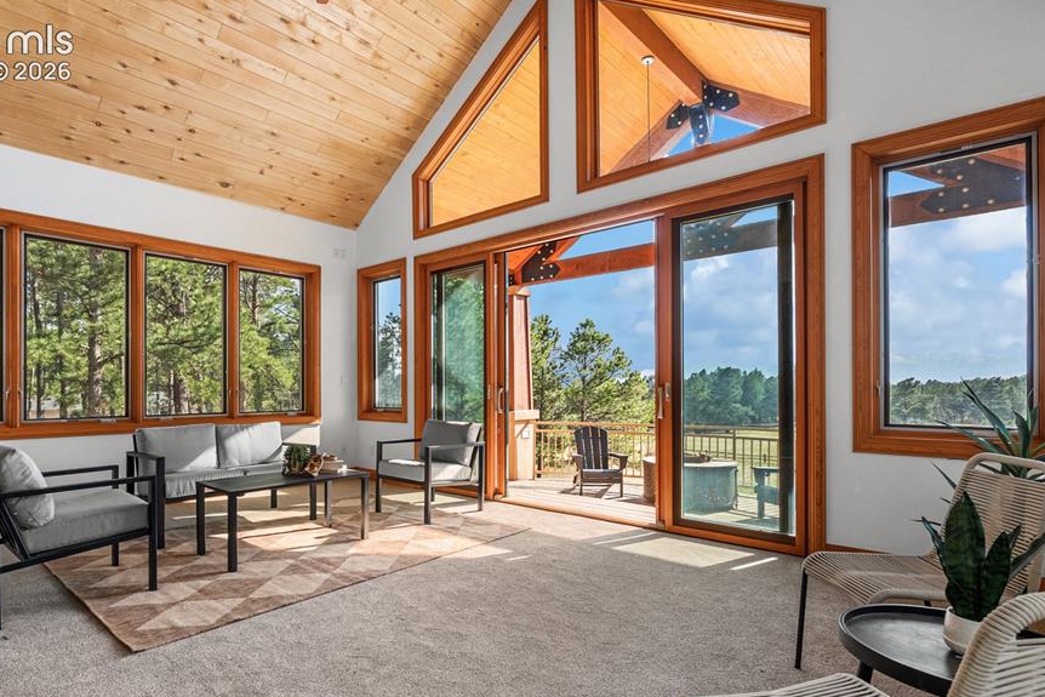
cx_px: 457
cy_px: 387
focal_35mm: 19
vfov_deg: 64.4
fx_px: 552
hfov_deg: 86.5
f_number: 8
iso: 200
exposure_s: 1/10
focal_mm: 16
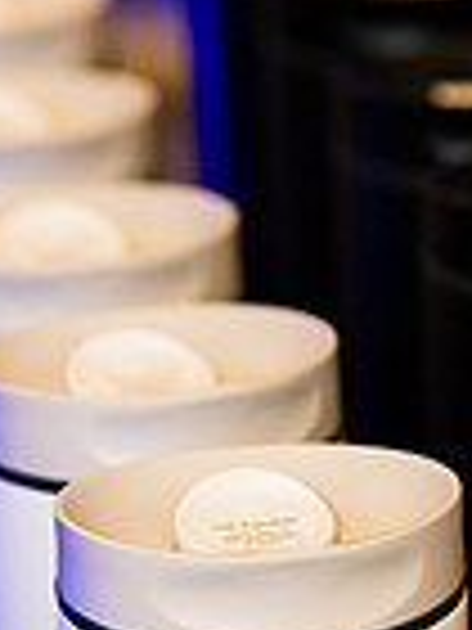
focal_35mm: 260
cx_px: 508
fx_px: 4727
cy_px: 626
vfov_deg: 7.6
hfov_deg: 5.7
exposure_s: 1/50
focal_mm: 84
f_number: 3.5
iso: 2500
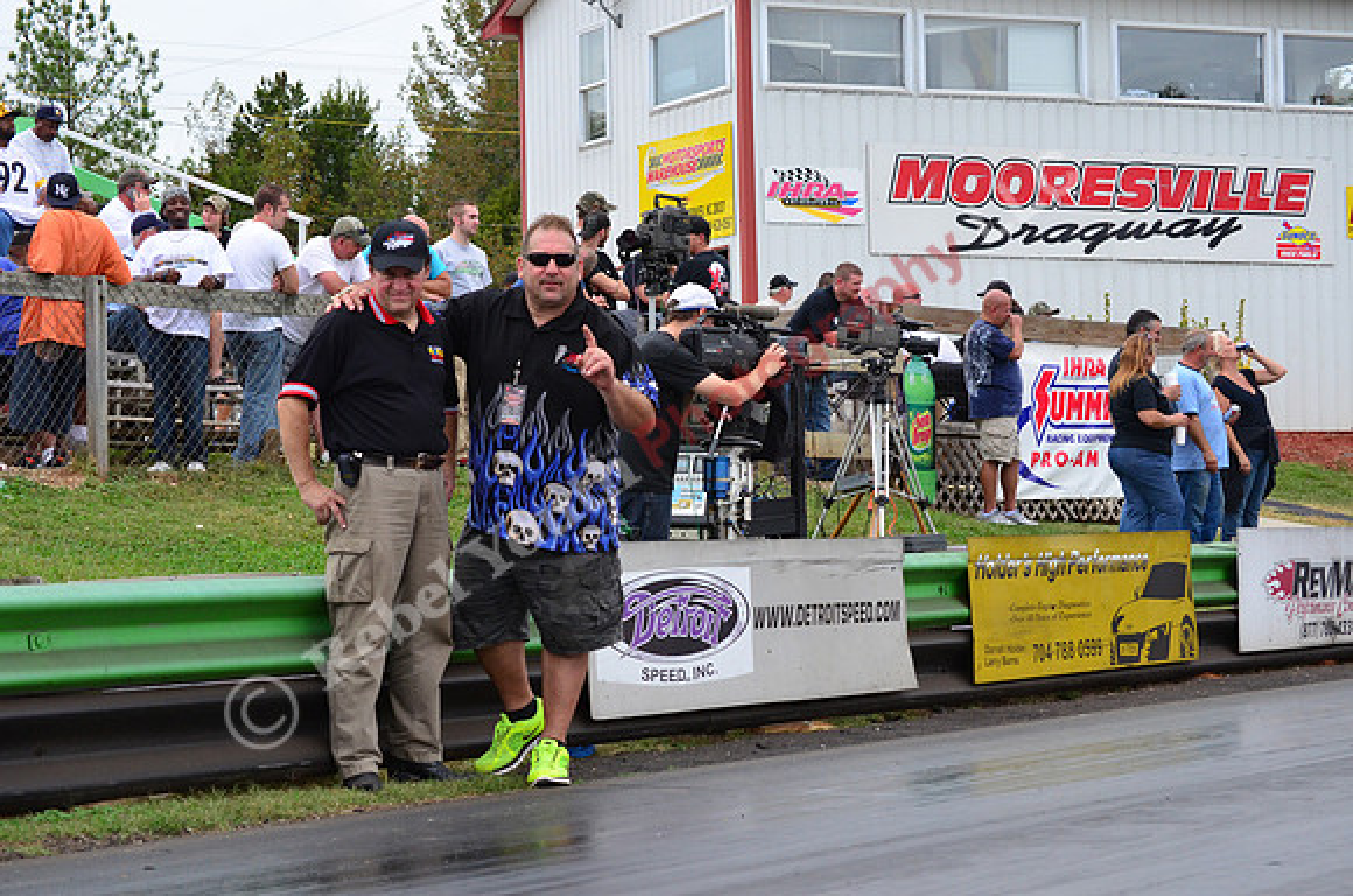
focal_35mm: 93
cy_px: 448
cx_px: 676
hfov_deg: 22.0
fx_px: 3488
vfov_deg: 14.6
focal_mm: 62
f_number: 8
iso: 1000
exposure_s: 1/1000
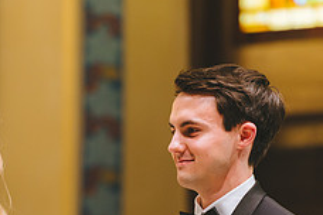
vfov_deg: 2.7
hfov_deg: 4.1
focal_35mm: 508
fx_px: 4558
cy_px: 258
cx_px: 58
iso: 1600
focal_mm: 200
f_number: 2.8
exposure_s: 1/160
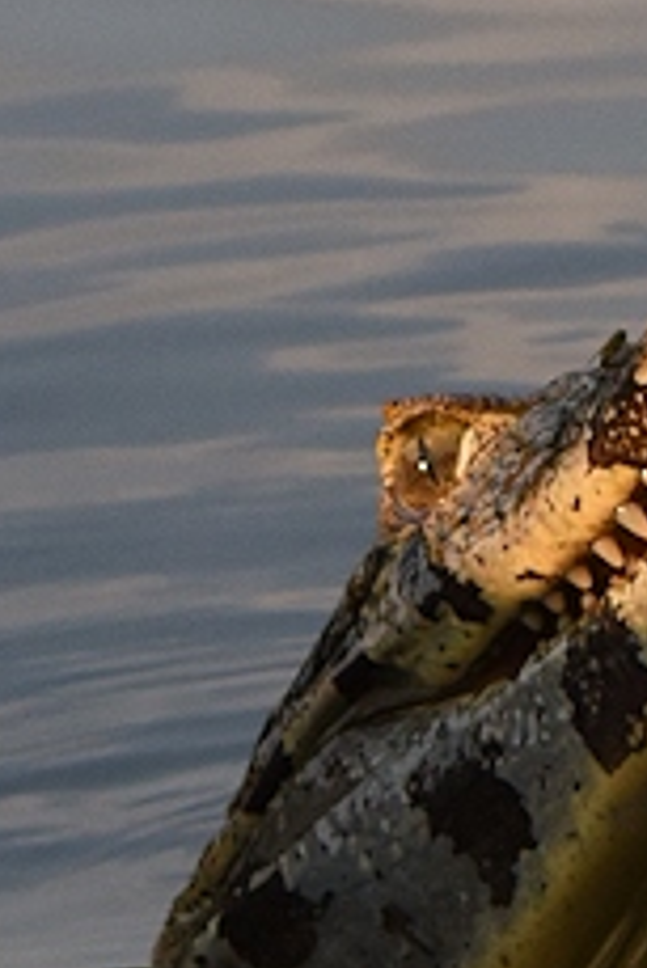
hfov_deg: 5.5
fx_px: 6729
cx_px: 797
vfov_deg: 8.2
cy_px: 101
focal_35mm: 250
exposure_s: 1/1600
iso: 1000
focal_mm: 56
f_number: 7.1
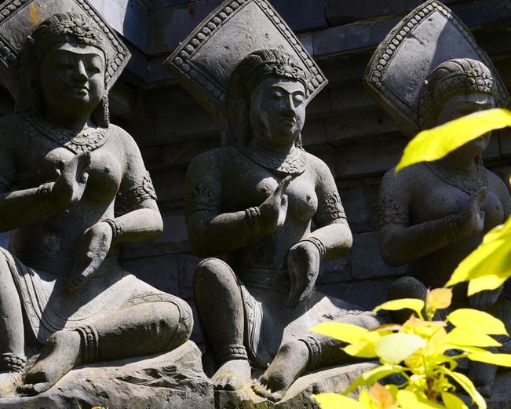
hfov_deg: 22.7
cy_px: 203
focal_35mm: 84
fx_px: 1271
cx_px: 265
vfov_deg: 18.3
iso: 200
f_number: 6.3
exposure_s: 1/320
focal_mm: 35
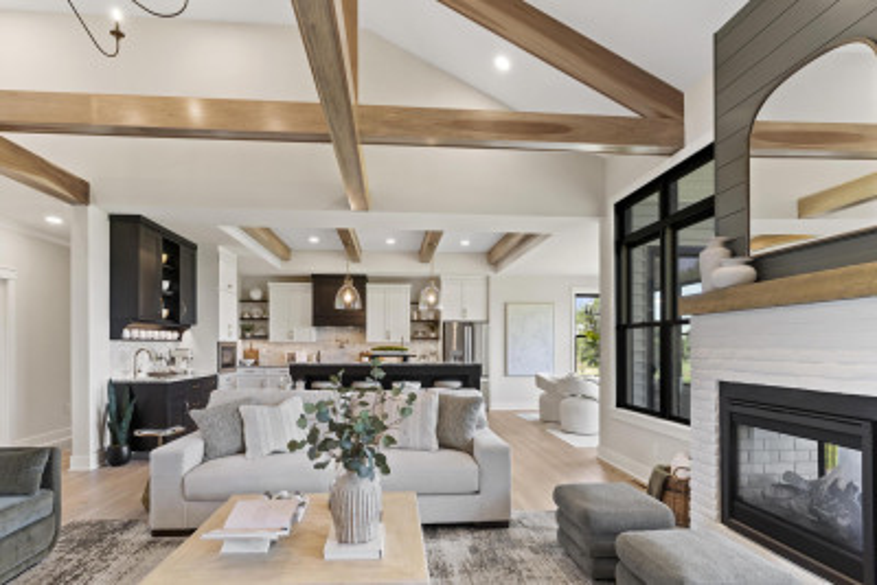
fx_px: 439
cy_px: 292
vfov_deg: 67.4
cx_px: 438
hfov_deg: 90.0
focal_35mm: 18
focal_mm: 18
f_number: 8
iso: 500
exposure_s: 1/13
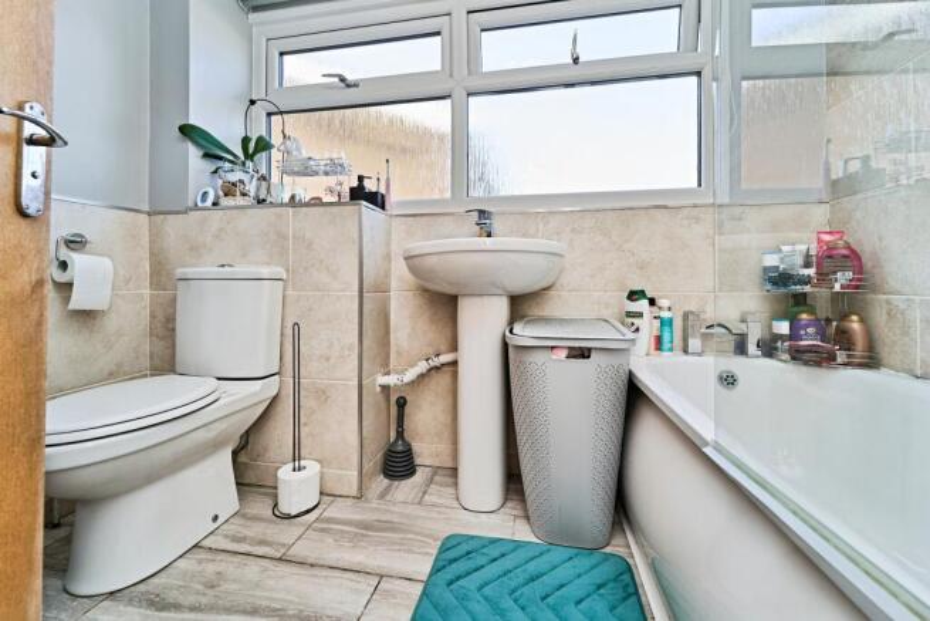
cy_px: 310
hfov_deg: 104.2
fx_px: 362
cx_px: 465
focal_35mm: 14
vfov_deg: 81.2
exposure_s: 1/30
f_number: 8
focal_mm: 14
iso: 200
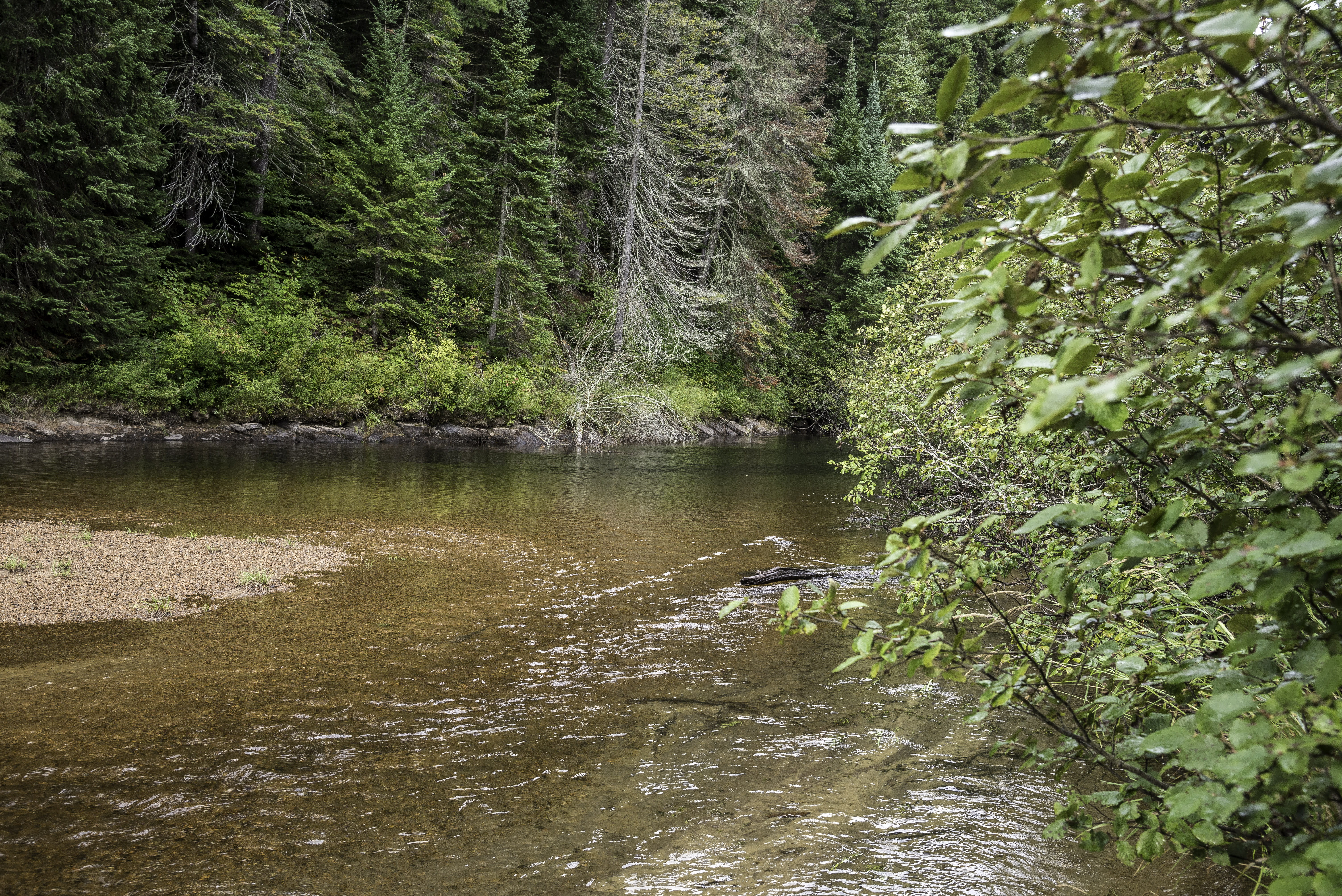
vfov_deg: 37.9
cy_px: 448
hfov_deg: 54.4
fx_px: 1305
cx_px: 671
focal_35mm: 35
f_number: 7.1
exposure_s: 1/125
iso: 400
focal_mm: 35
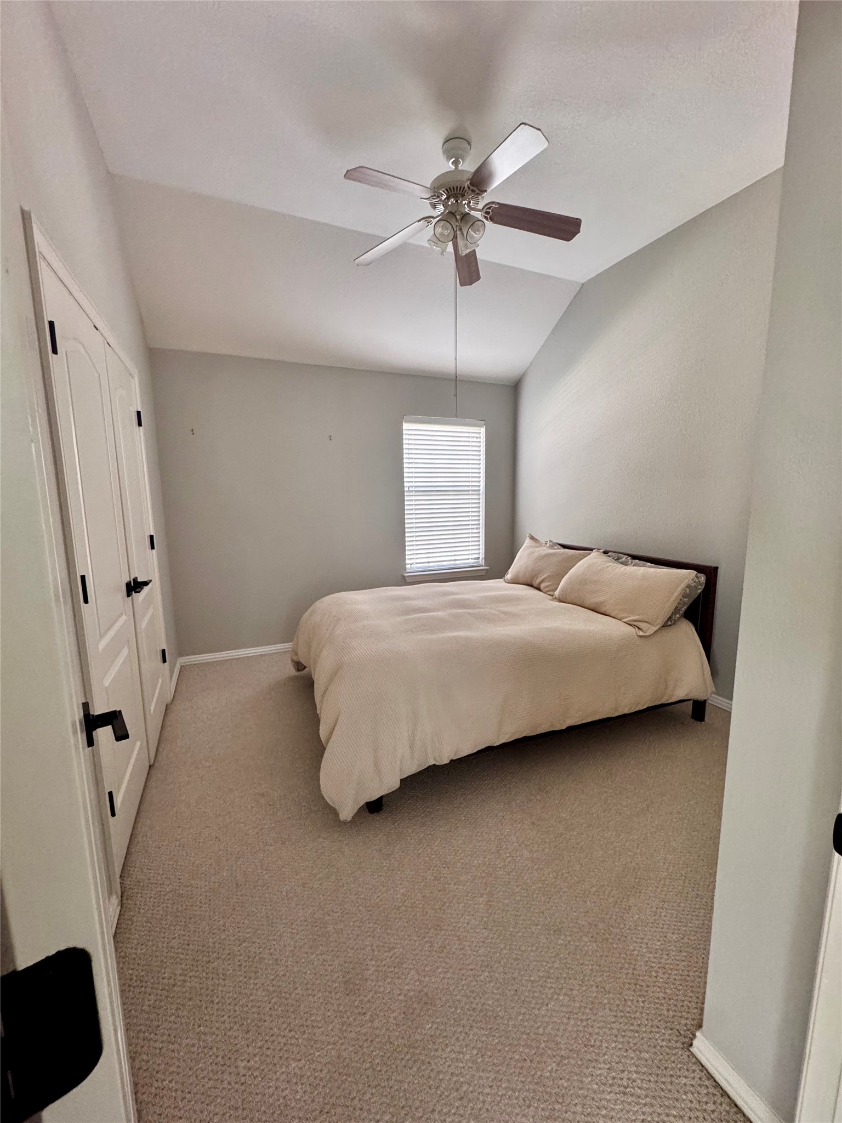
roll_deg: +0.6
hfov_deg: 85.7
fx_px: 454
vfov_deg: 102.1
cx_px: 421
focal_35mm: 14
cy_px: 562
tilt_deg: -8.7
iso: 400
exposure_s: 1/60
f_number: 2.2
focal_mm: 2.22
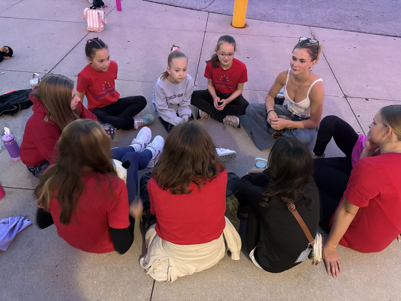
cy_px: 150
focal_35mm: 26
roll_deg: -2.2
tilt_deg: -42.1
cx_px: 200
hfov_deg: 67.3
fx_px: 301
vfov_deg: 53.1
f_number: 1.6
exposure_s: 1/30
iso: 800
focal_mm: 5.96
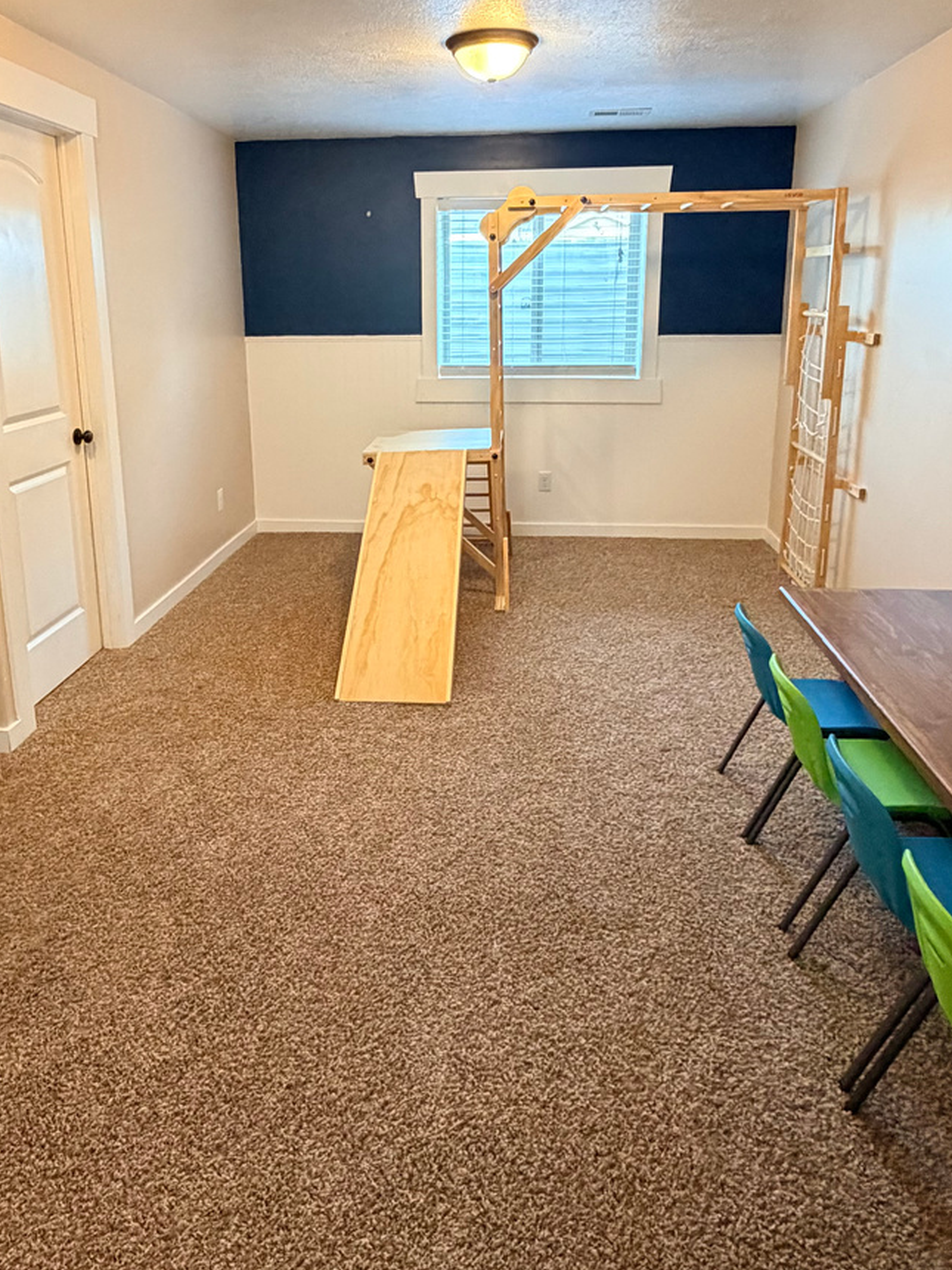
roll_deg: +1.4
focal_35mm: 25
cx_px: 430
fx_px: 917
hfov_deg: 54.8
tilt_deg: -12.6
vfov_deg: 68.7
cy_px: 507
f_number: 2.2
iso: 500
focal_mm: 2.22
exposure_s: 1/60
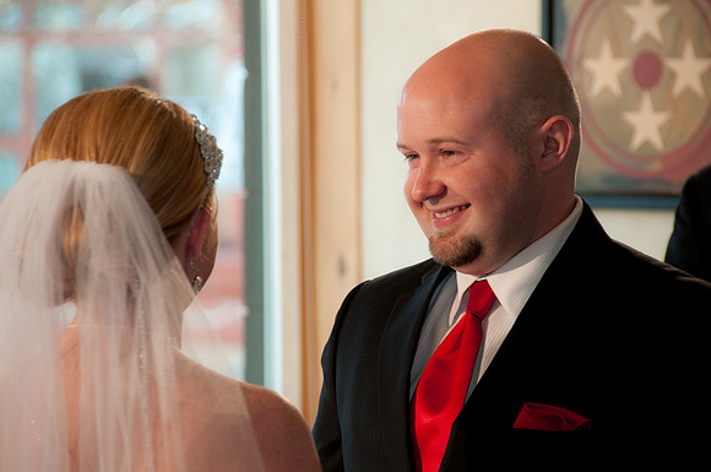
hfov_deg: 8.1
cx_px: 356
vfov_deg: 5.4
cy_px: 236
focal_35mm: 255
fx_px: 5029
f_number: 5.6
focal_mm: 170
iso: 400
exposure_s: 1/80
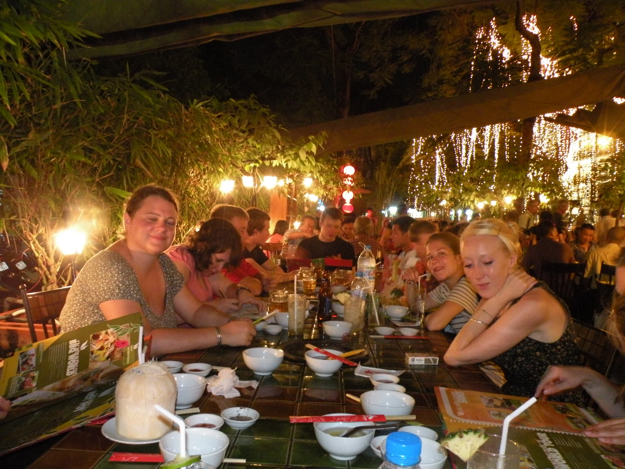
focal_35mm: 27
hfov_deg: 65.3
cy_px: 234
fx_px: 487
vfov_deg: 51.4
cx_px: 312
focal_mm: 4.7
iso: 400
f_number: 2.8
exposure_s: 1/4.7
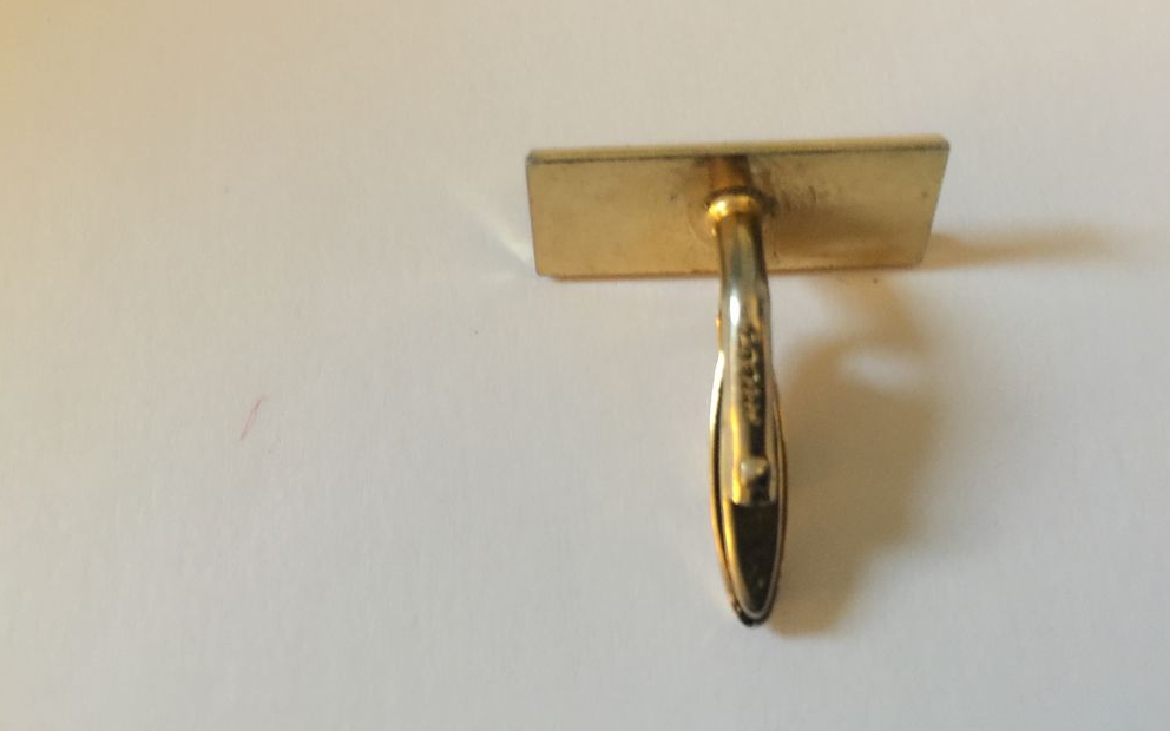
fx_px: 988
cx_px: 586
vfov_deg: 40.6
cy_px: 344
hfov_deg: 61.2
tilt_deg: -73.0
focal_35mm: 31
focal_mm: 4.15
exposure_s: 1/4
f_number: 2.2
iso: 125
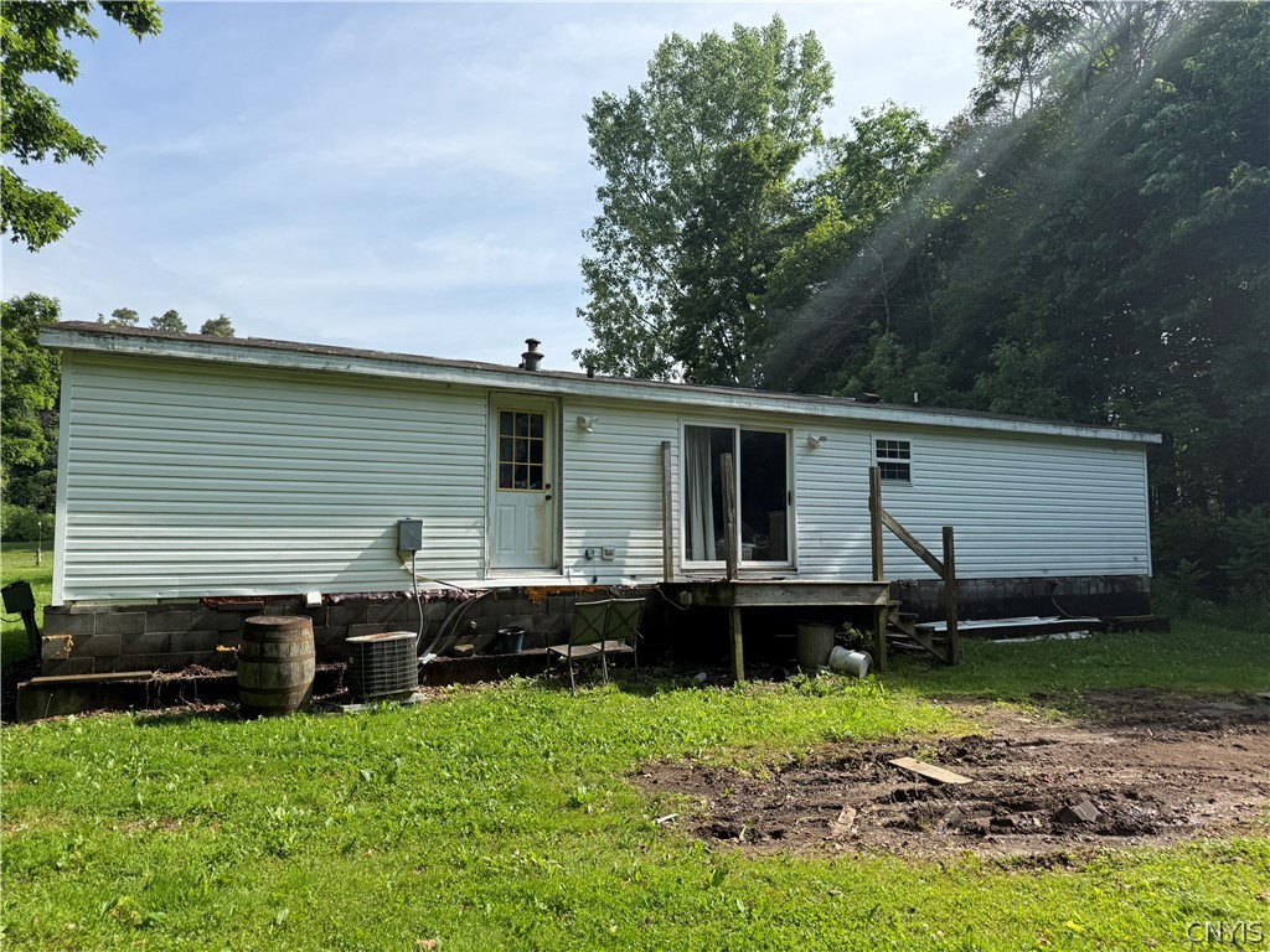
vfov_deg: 56.8
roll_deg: -0.4
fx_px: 881
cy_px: 476
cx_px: 635
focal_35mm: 24
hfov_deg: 71.6
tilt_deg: +4.0
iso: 80
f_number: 1.78
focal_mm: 6.76
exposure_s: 1/3145
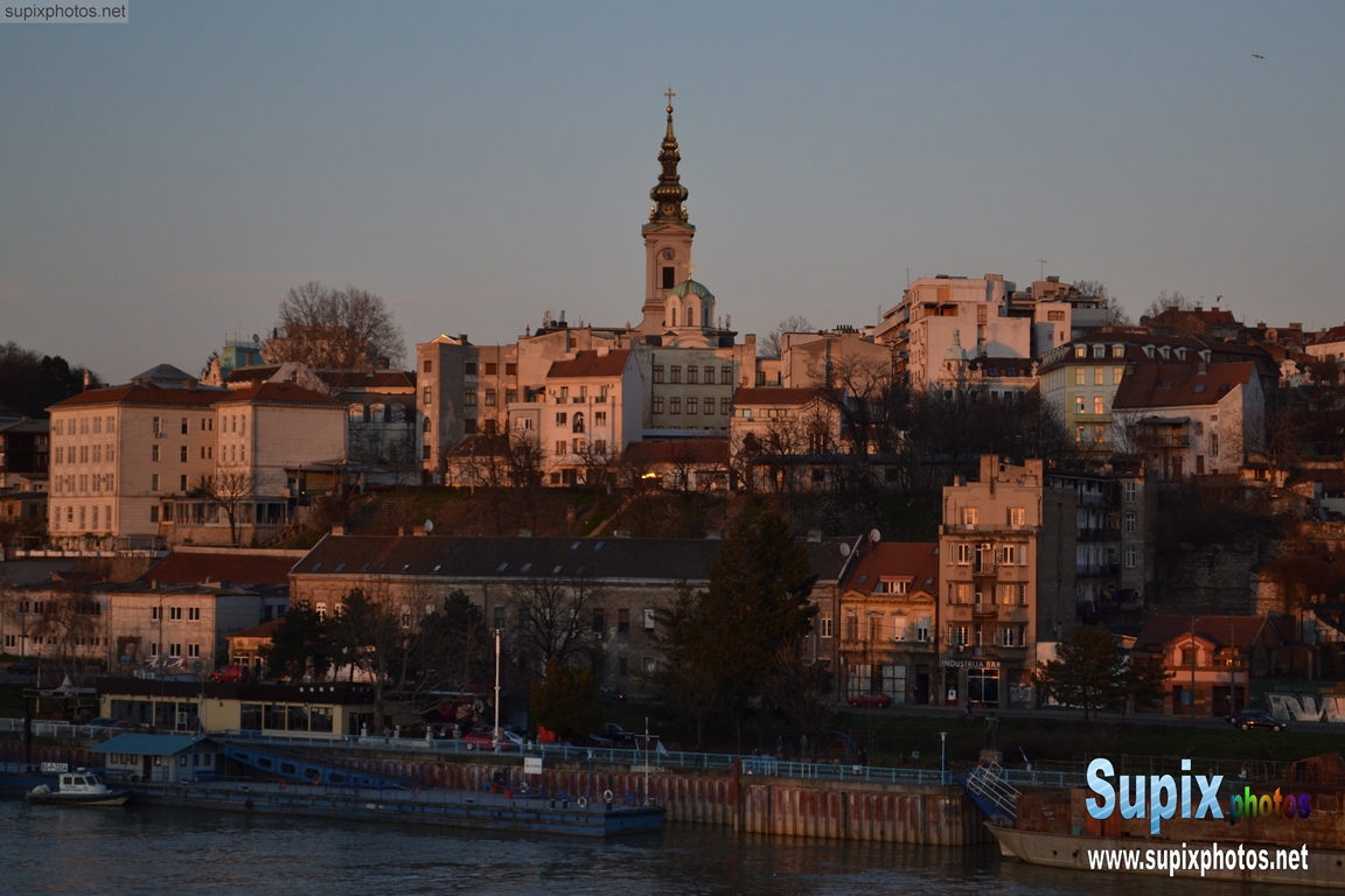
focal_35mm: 82
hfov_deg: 24.6
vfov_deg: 16.6
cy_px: 448
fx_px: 3082
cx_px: 672
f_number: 5.6
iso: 400
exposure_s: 1/640
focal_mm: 55
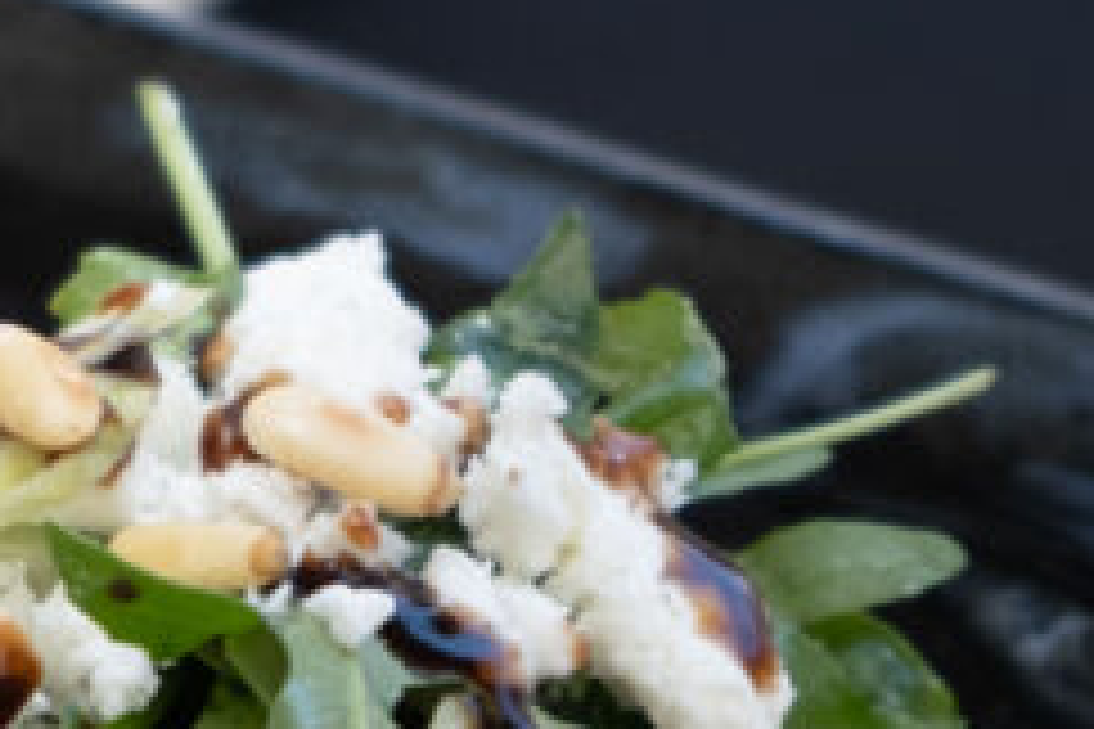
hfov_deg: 5.0
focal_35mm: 410
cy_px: 850
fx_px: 12458
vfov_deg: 3.3
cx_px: -14
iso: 320
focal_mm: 55
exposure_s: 1/400
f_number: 4
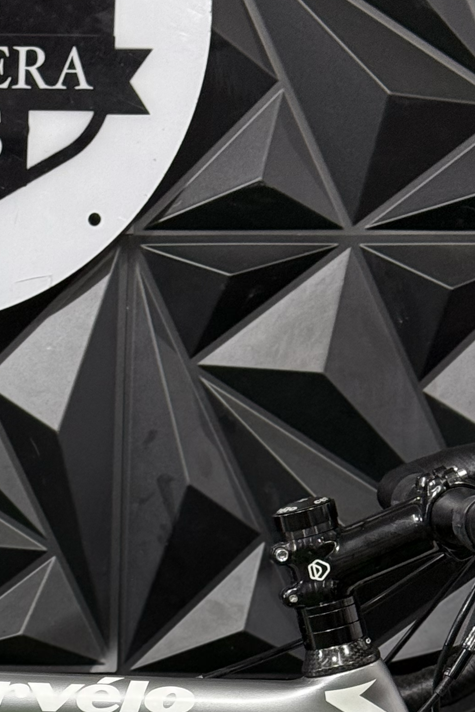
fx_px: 2553
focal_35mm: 129
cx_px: -163
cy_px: 863
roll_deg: -1.8
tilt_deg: -7.7
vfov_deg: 15.3
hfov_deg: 10.4
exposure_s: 1/60
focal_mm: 6.76
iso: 125
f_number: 1.78
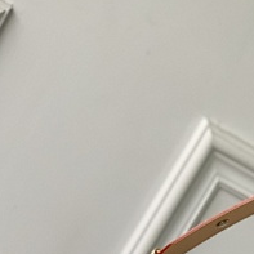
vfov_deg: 9.0
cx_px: 237
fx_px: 1552
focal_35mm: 187
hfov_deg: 9.3
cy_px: 437
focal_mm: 6
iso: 64
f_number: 2.4
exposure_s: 1/122
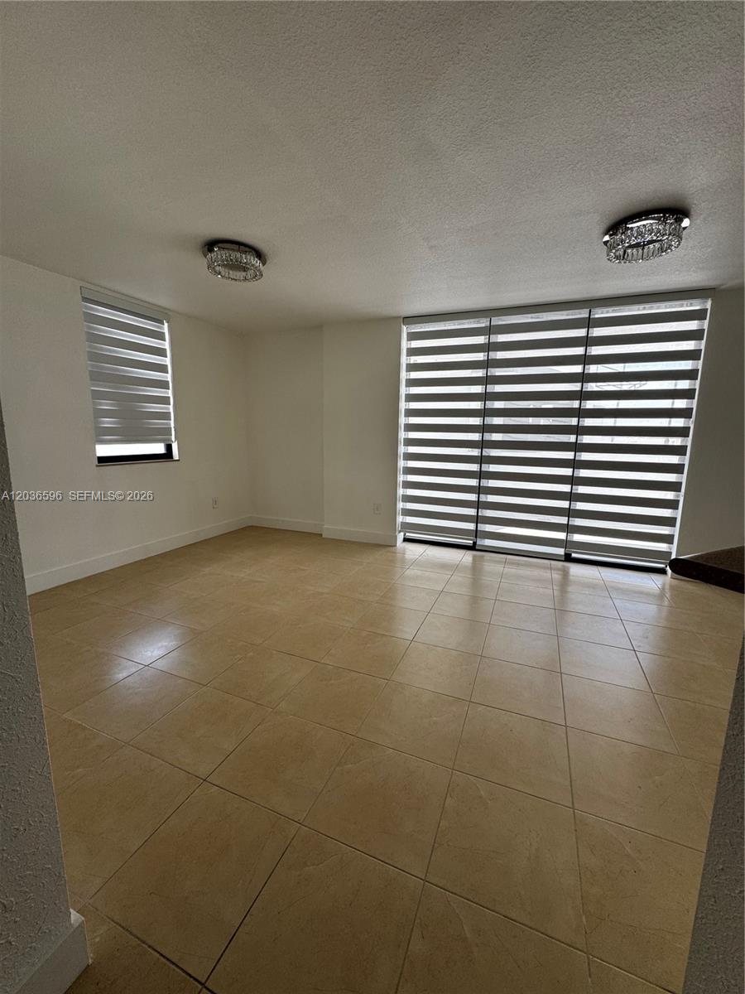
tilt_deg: -9.6
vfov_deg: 102.1
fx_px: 402
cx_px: 372
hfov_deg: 85.7
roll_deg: -0.6
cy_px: 497
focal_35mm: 14
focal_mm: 2.22
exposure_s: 1/99
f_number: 2.2
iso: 50
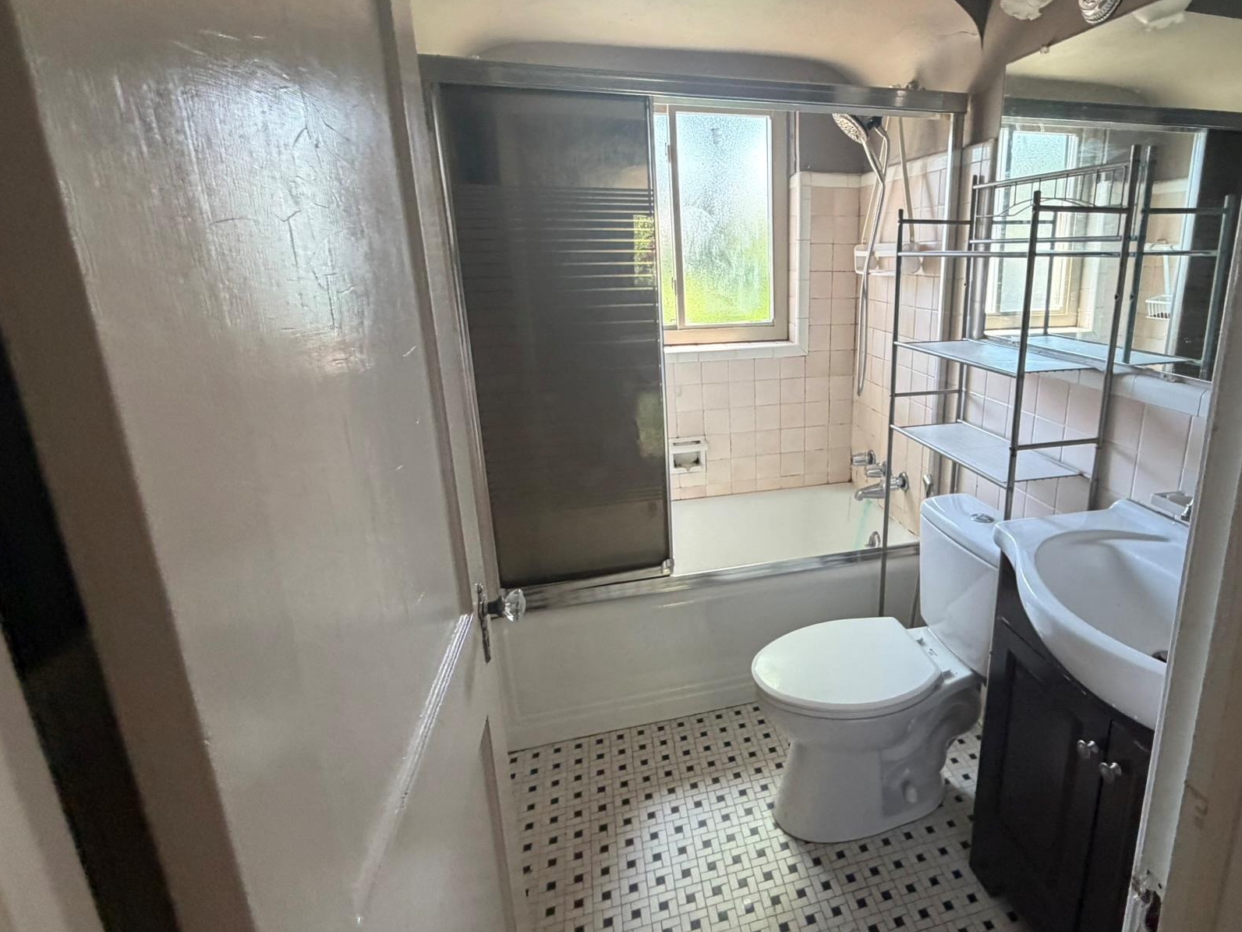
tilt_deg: -13.0
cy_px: 417
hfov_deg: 86.0
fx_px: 646
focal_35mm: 18
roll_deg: +0.1
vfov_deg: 71.4
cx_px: 777
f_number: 2.2
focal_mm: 2.22
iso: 320
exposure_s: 1/90
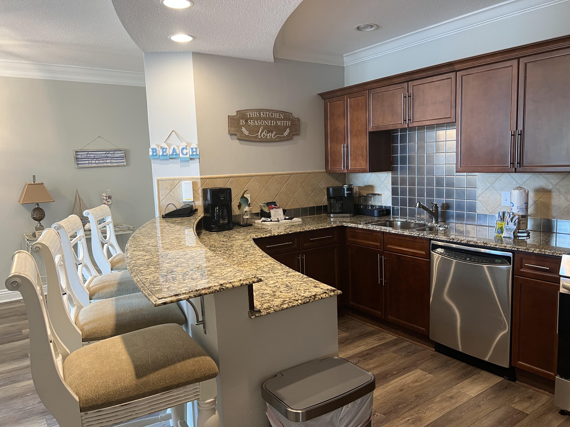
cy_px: 214
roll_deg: +2.0
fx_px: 428
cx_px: 285
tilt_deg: -6.4
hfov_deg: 67.3
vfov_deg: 53.1
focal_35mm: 26
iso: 100
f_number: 1.5
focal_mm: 5.7
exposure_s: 1/60
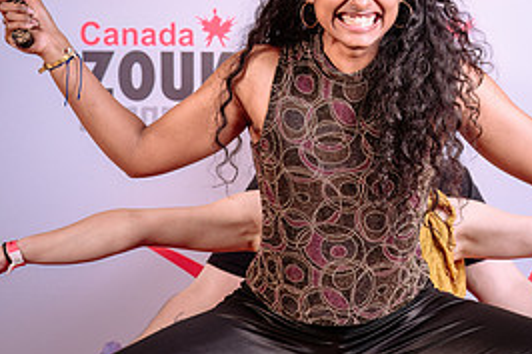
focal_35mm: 107
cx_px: 371
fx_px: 1580
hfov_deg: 19.0
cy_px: 223
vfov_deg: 12.8
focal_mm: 46
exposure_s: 1/160
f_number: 5.6
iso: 100
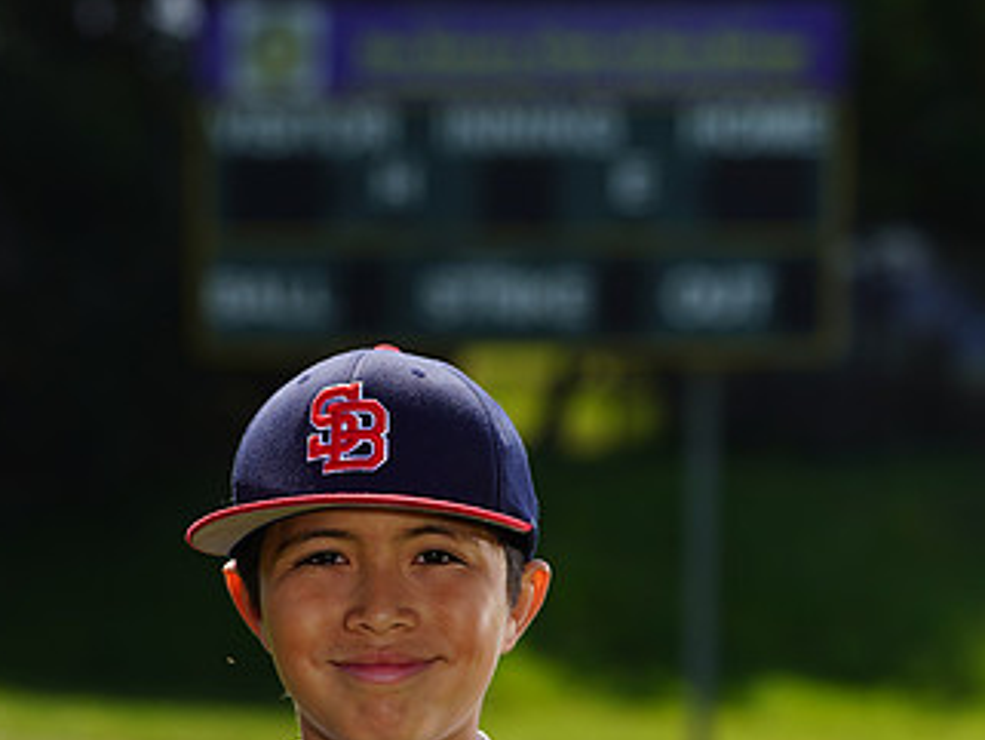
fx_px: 9792
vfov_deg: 4.3
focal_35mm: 344
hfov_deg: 5.8
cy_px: 854
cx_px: 404
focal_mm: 198
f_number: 8
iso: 100
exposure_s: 1/250
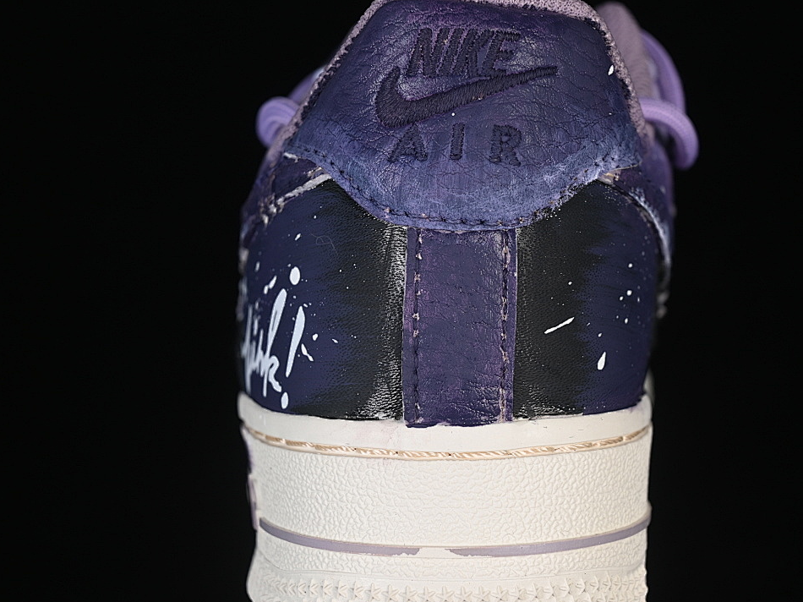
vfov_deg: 18.0
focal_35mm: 82
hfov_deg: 23.8
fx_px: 1902
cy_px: 304
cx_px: 452
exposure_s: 1/80
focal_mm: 50
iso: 160
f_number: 7.1
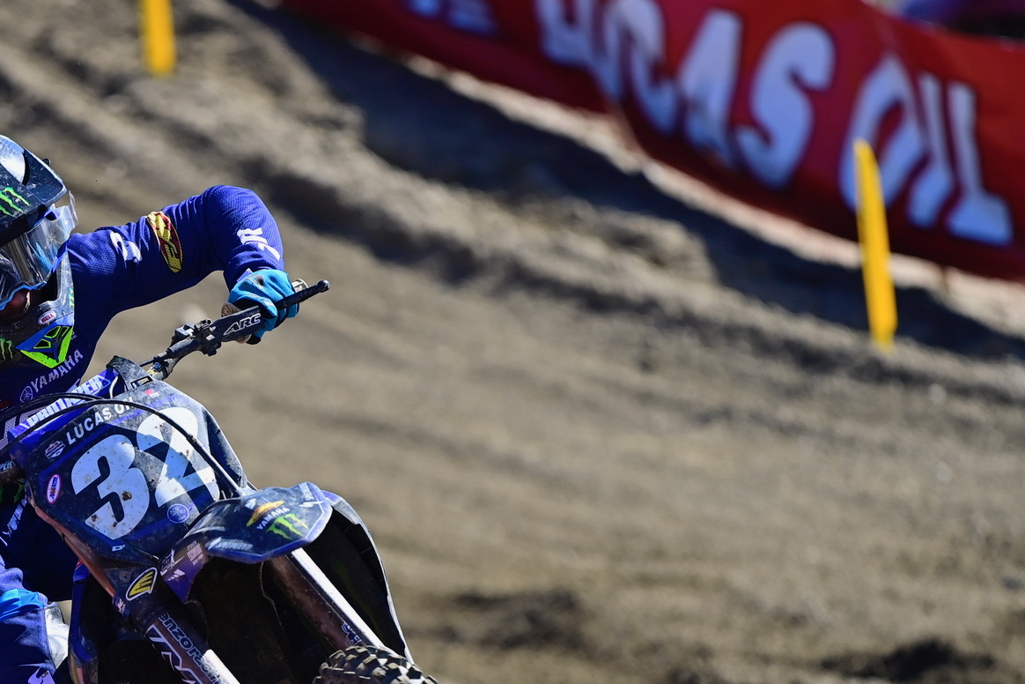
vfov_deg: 2.3
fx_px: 16911
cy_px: 640
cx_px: 192
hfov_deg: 3.5
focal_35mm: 594
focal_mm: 300
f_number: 4
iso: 250
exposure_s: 1/2000
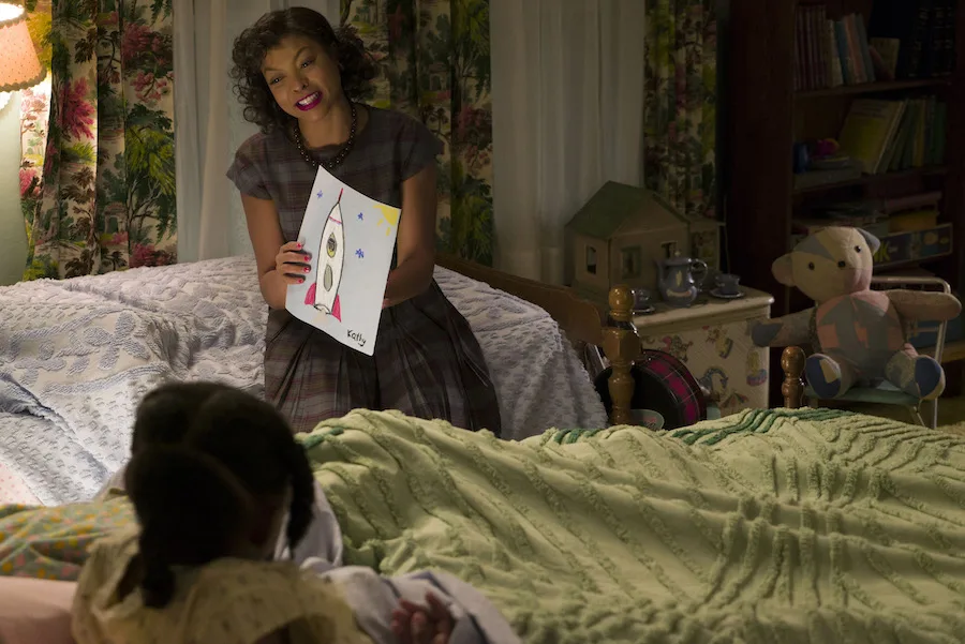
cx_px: 482
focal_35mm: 66
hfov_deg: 30.5
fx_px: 1770
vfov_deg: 20.6
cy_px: 322
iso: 3200
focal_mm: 66
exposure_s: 1/160
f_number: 5
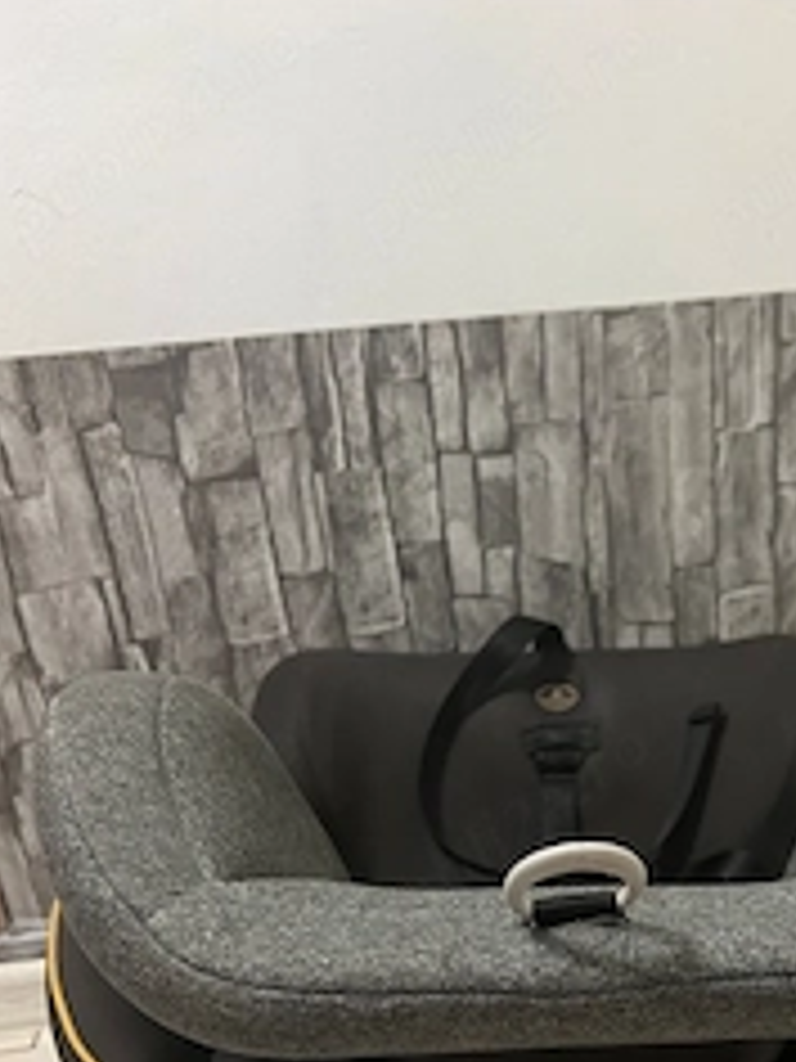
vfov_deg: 40.6
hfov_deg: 32.3
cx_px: 594
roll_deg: +3.0
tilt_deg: -29.1
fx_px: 1349
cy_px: 891
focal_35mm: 44
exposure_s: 1/50
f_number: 1.5
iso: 320
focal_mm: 5.7
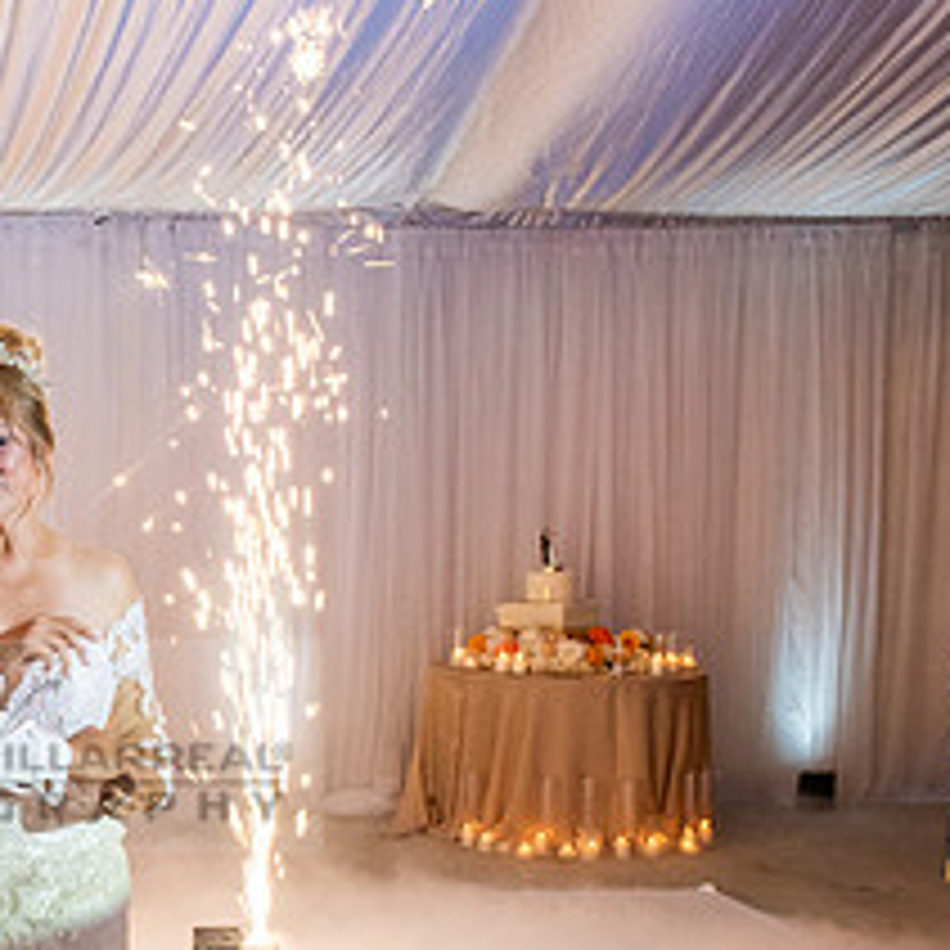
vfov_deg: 29.9
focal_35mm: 56
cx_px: -59
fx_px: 1739
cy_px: 745
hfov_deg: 28.2
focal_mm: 24
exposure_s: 1/125
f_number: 8
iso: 1000
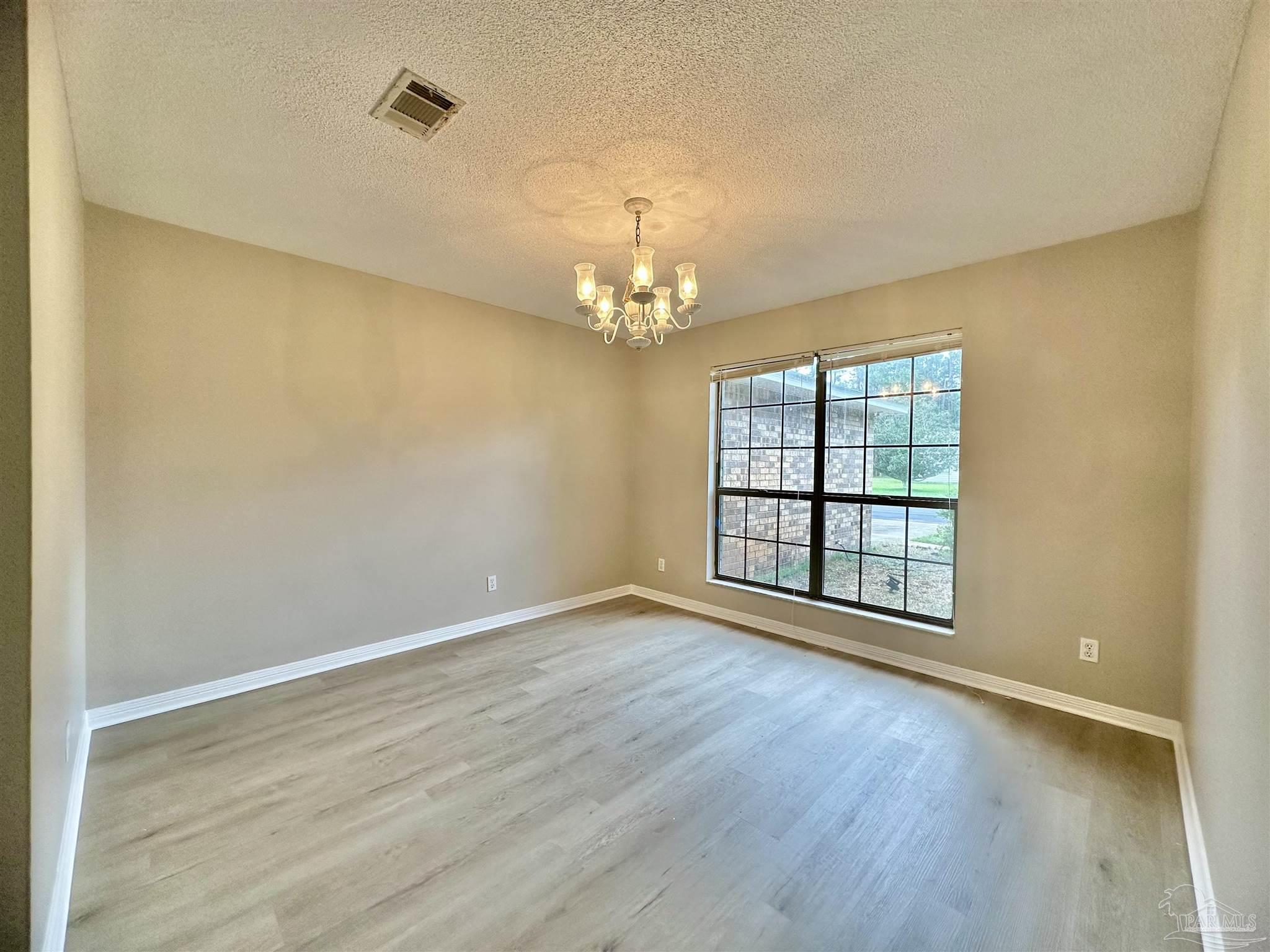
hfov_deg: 102.1
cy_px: 476
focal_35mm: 14
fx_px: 514
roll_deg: -0.7
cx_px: 635
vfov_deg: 85.7
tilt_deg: -0.7
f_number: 2.2
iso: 160
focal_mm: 2.22
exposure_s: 1/120
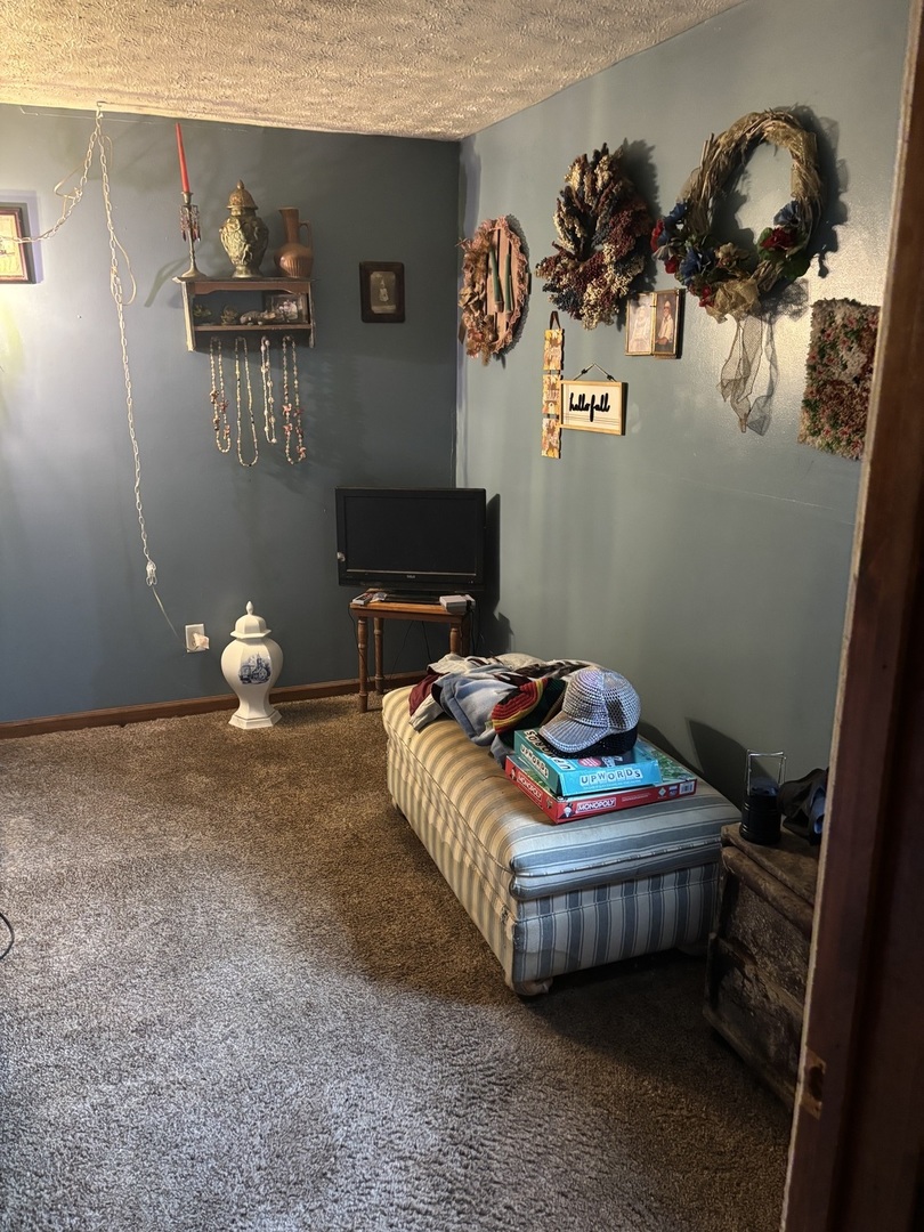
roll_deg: -0.2
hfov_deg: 53.1
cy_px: 616
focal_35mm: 26
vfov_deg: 67.3
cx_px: 462
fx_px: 925
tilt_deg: -13.2
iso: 500
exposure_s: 1/30
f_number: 1.6
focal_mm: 5.96
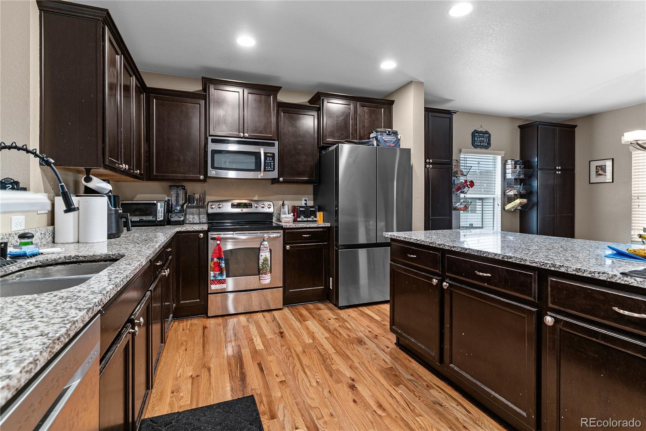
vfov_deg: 70.5
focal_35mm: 17
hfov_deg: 93.3
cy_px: 216
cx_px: 323
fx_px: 305
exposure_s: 1/2.5
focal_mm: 17
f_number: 7.1
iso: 100
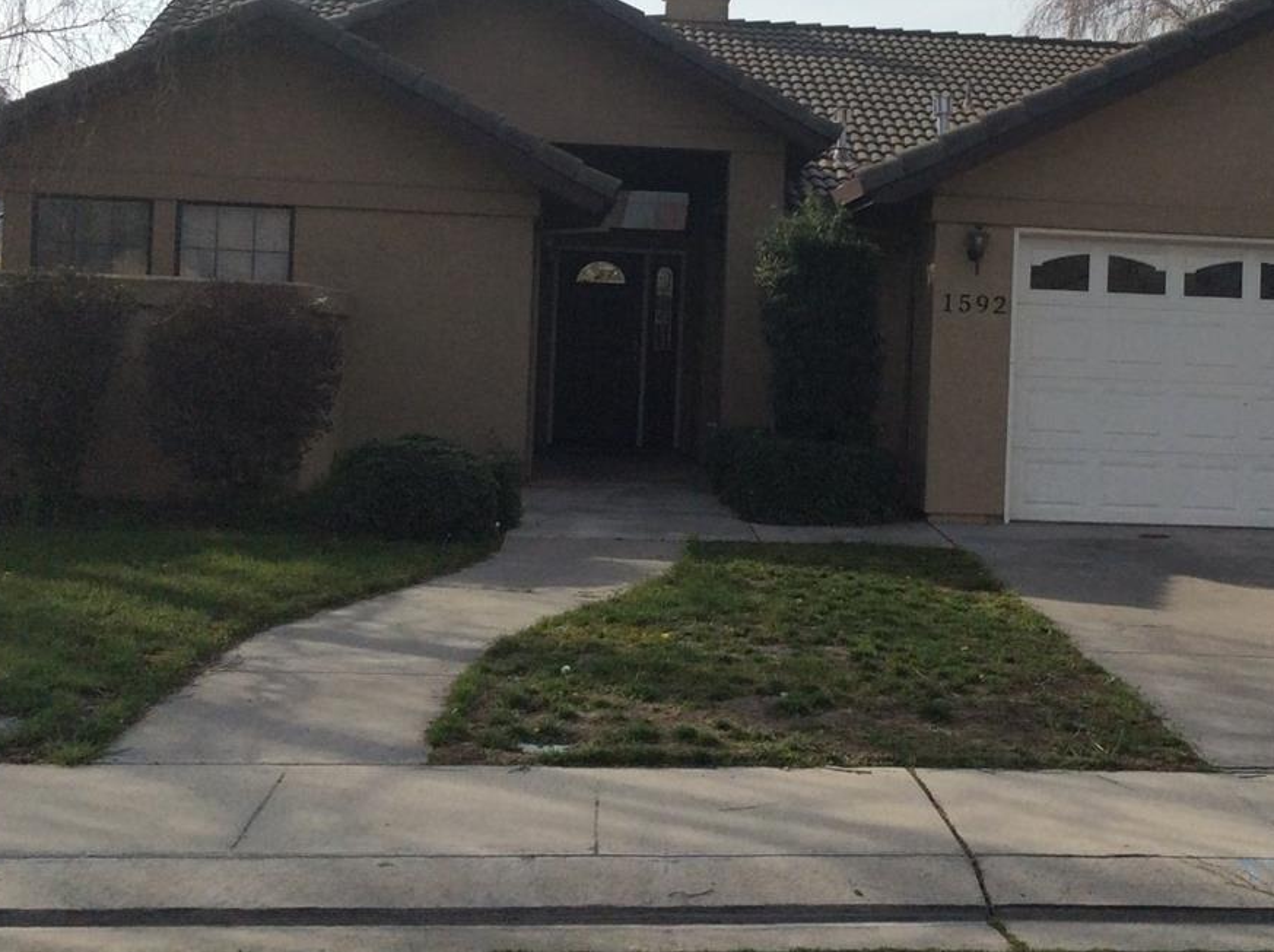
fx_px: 2021
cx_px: 843
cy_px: 321
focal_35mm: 55
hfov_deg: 34.7
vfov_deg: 26.3
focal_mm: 3.3
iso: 32
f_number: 2.4
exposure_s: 1/2387
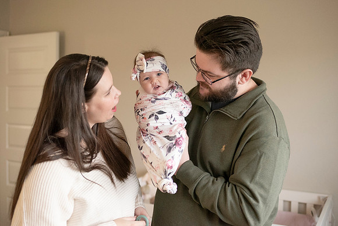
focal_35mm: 40
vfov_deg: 33.5
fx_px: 375
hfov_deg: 48.5
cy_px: 105
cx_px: 176
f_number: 2.2
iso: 2000
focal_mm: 35
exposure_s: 1/200
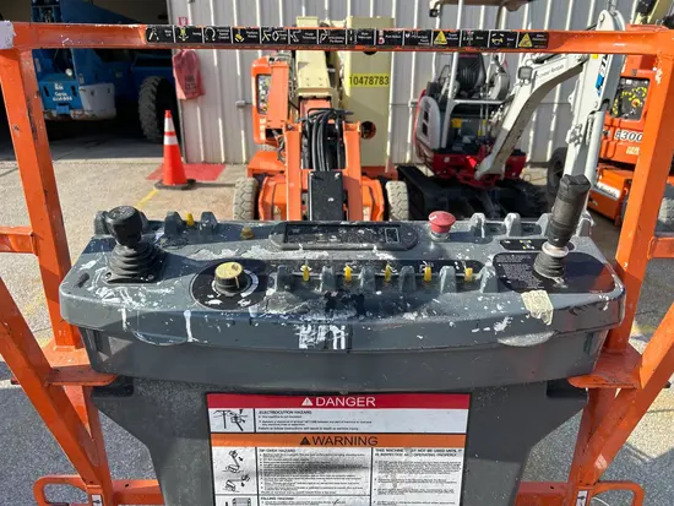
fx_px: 506
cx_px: 337
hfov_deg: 67.3
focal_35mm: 26
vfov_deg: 53.1
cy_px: 253
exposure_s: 1/1901
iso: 50
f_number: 1.5
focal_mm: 5.7
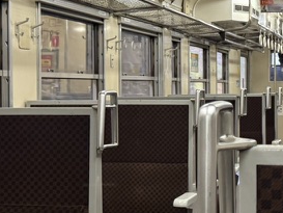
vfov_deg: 16.4
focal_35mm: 90
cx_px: 219
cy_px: 102
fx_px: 736
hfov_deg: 21.5
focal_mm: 6.76
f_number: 1.78
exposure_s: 1/48
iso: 200
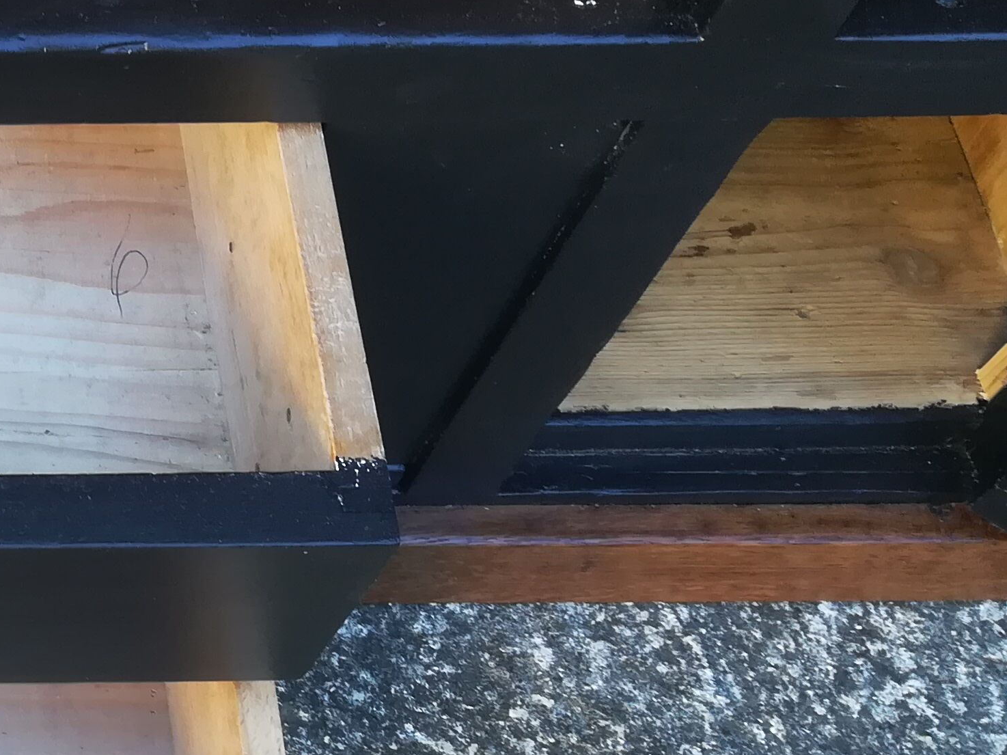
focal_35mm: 70
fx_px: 2036
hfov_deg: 24.0
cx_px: -346
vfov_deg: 21.0
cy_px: 369
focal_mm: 3.83
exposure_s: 1/40
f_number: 2.2
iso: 100
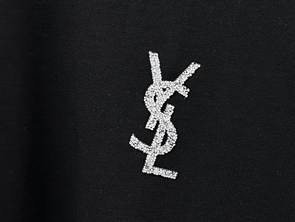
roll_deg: +0.6
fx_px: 205
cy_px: 111
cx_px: 148
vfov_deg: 56.8
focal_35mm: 24
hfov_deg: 71.6
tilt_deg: +0.6
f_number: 1.78
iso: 160
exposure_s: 1/100
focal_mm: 6.86
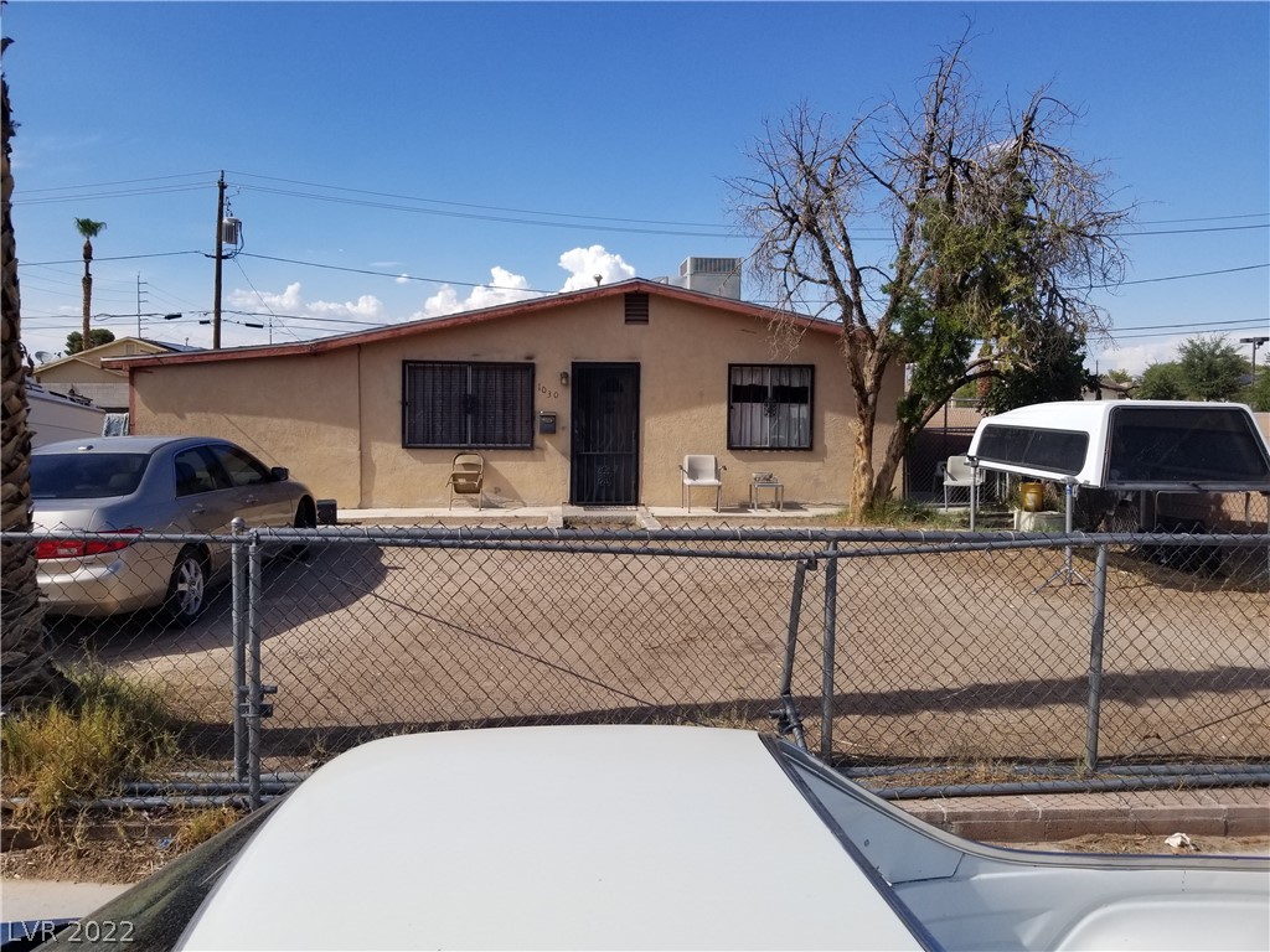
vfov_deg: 53.1
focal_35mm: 26
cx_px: 635
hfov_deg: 67.3
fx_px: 954
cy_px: 476
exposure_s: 1/3136
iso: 50
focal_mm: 4.25
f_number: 1.7
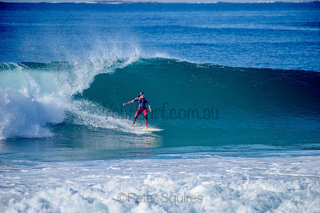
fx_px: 4445
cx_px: 160
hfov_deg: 4.1
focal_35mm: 500
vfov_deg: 2.8
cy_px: 106
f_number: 5.6
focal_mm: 500
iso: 180
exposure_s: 1/1600
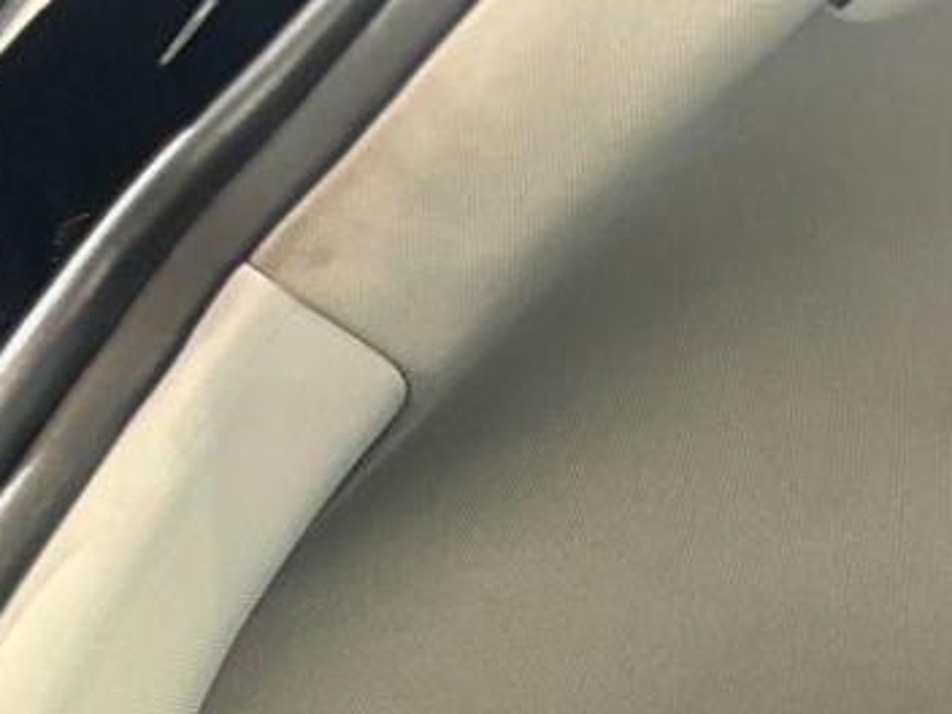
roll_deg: +9.0
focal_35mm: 131
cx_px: 2253
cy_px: 1839
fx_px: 3603
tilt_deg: +4.7
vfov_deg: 9.7
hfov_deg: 12.2
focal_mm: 6.86
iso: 640
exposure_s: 1/40
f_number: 1.78
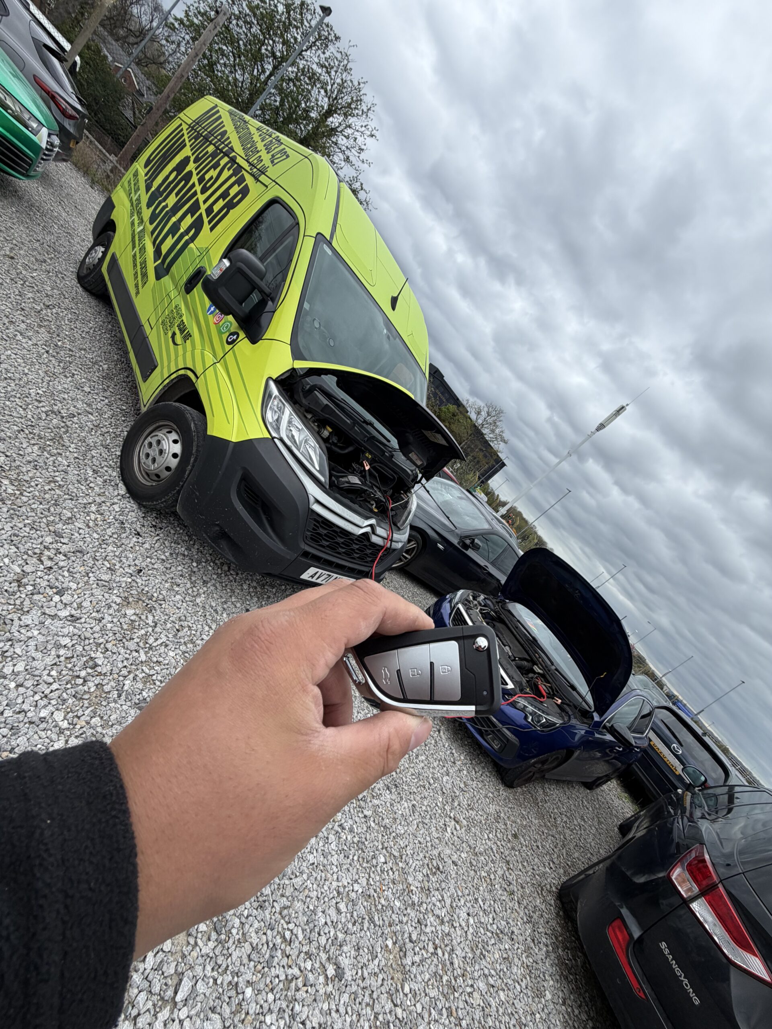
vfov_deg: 102.1
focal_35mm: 14
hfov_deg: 85.7
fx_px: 416
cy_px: 514
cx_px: 386
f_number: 2.2
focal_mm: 2.22
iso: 40
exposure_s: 1/569
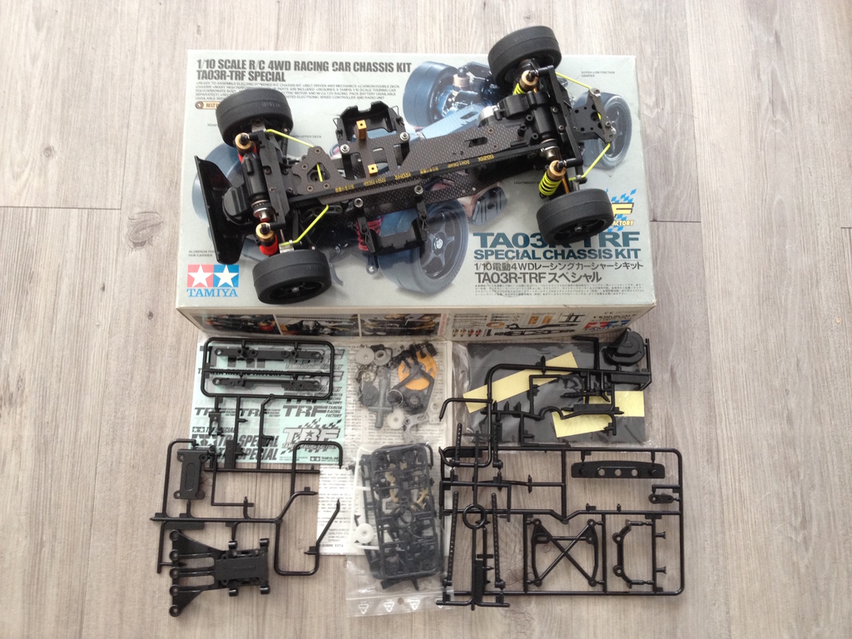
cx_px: 426
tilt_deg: -78.8
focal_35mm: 35
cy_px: 320
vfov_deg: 40.7
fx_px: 861
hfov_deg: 52.6
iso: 100
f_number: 2.4
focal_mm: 4.28
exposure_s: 1/20
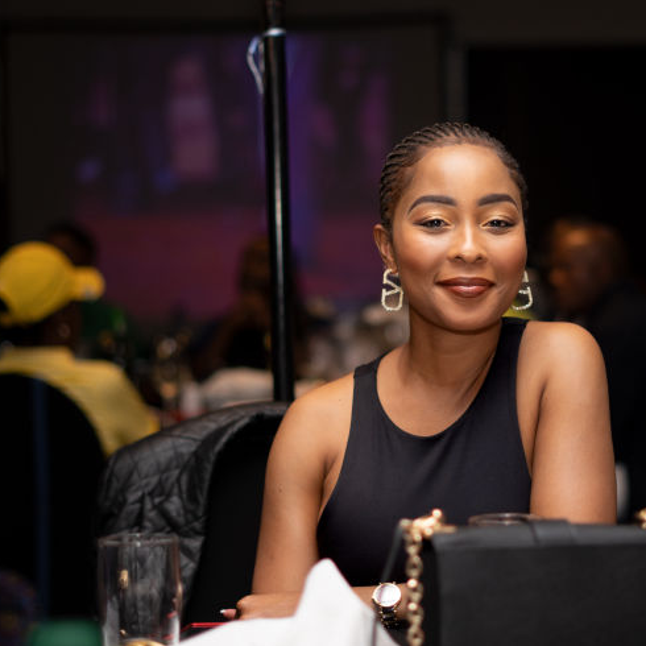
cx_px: 446
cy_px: 323
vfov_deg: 18.1
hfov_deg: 18.0
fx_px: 2027
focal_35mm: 96
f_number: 1.8
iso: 160
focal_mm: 50
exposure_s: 1/200
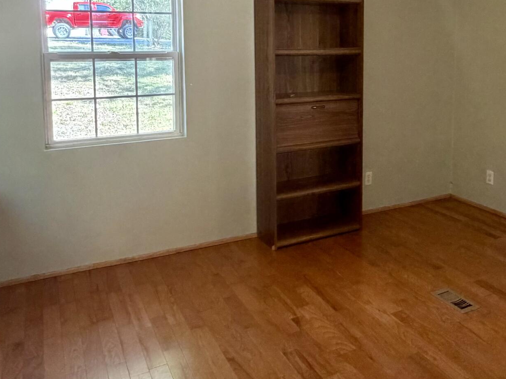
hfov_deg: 53.5
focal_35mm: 34
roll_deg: +0.5
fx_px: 497
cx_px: 308
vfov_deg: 40.5
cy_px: 91
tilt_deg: -6.2
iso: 400
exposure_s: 1/60
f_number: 2.2
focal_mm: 2.22
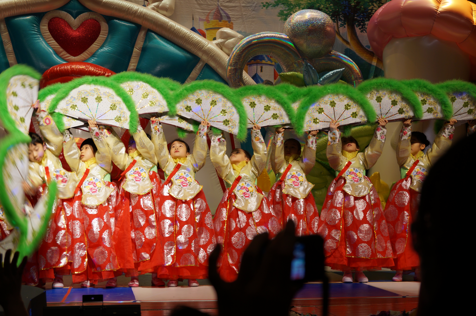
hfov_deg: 37.9
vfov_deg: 25.7
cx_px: 238
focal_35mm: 52
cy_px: 158
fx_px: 693
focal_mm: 35
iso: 125
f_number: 5
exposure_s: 1/60
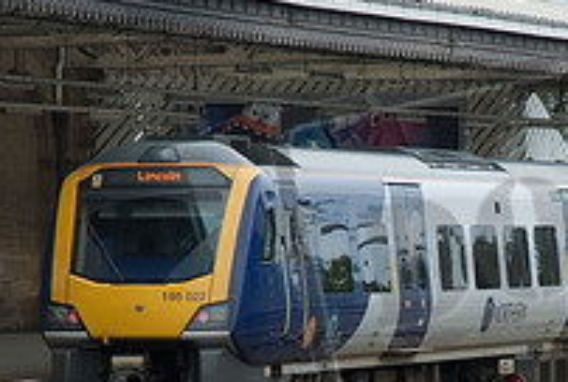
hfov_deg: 6.8
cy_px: 305
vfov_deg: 4.6
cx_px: 675
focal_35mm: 301
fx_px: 4763
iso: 400
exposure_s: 1/500
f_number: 5.6
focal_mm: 70
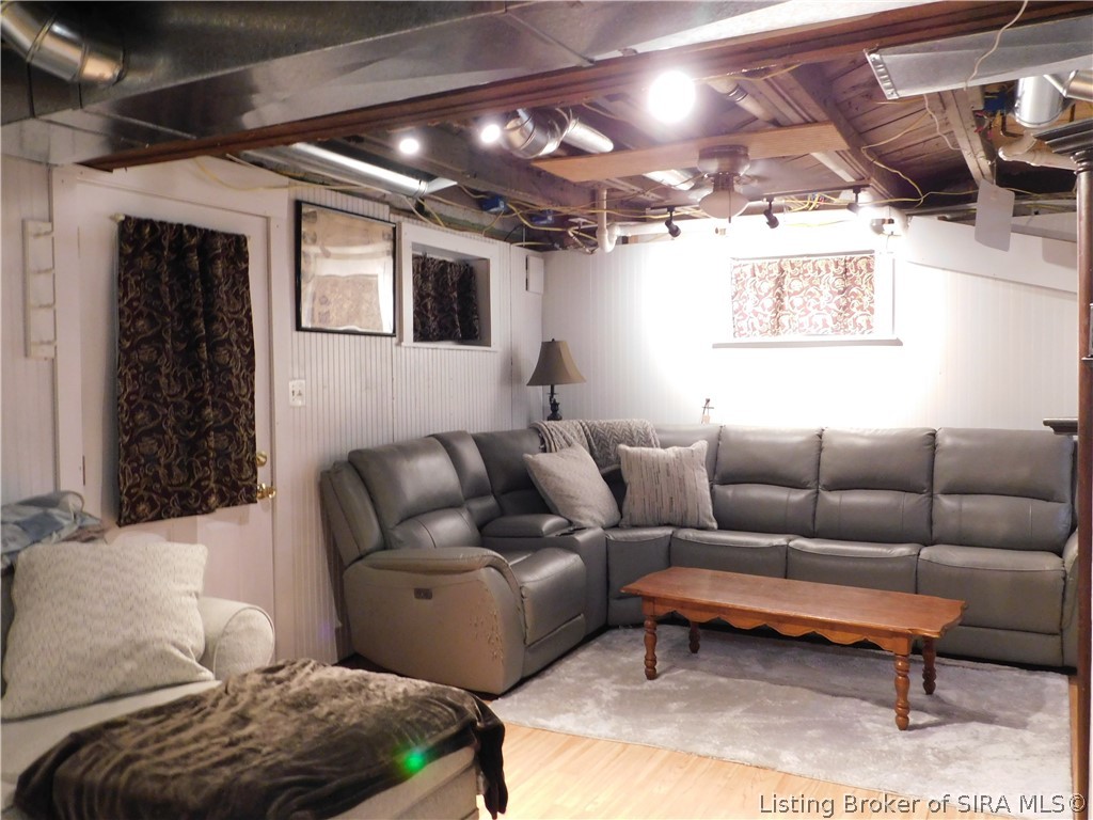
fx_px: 947
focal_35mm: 30
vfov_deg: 46.8
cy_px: 410
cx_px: 546
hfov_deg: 60.0
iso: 400
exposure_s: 1/8
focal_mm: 5.3
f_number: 3.2
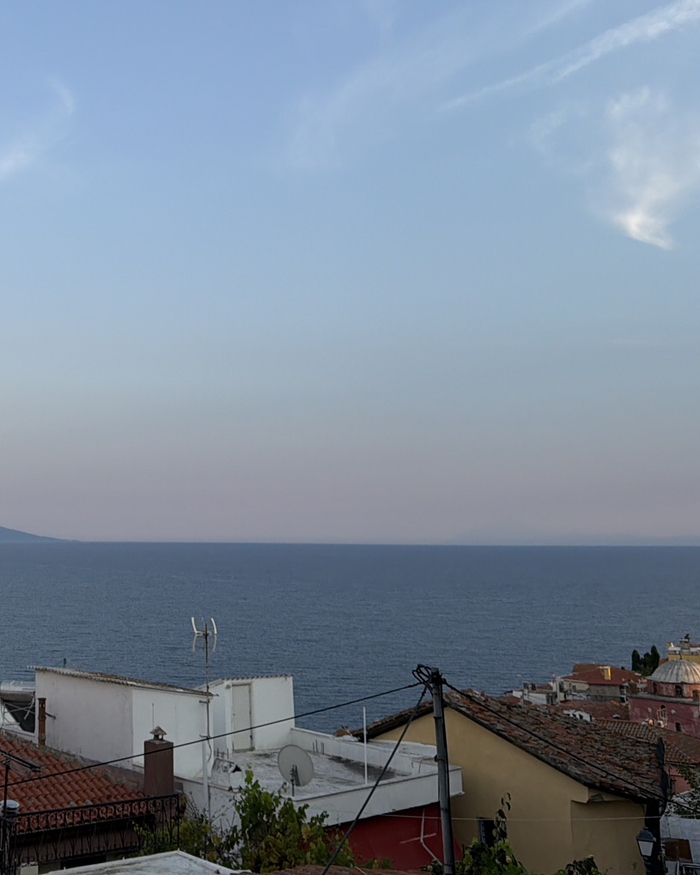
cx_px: 67
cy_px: 278
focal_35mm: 46
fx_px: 1191
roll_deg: -0.5
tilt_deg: +12.1
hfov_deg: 31.2
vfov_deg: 39.8
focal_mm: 6.76
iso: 80
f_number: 1.78
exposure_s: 1/1727
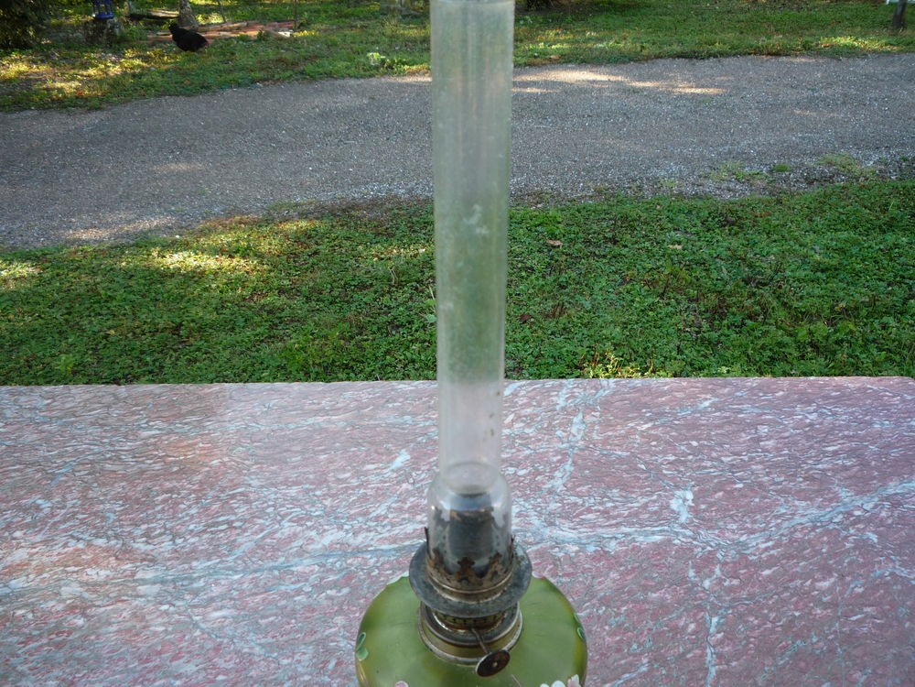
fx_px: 793
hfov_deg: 60.0
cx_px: 458
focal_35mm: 30
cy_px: 344
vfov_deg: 46.8
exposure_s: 1/80
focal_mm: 5.2
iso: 100
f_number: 3.3
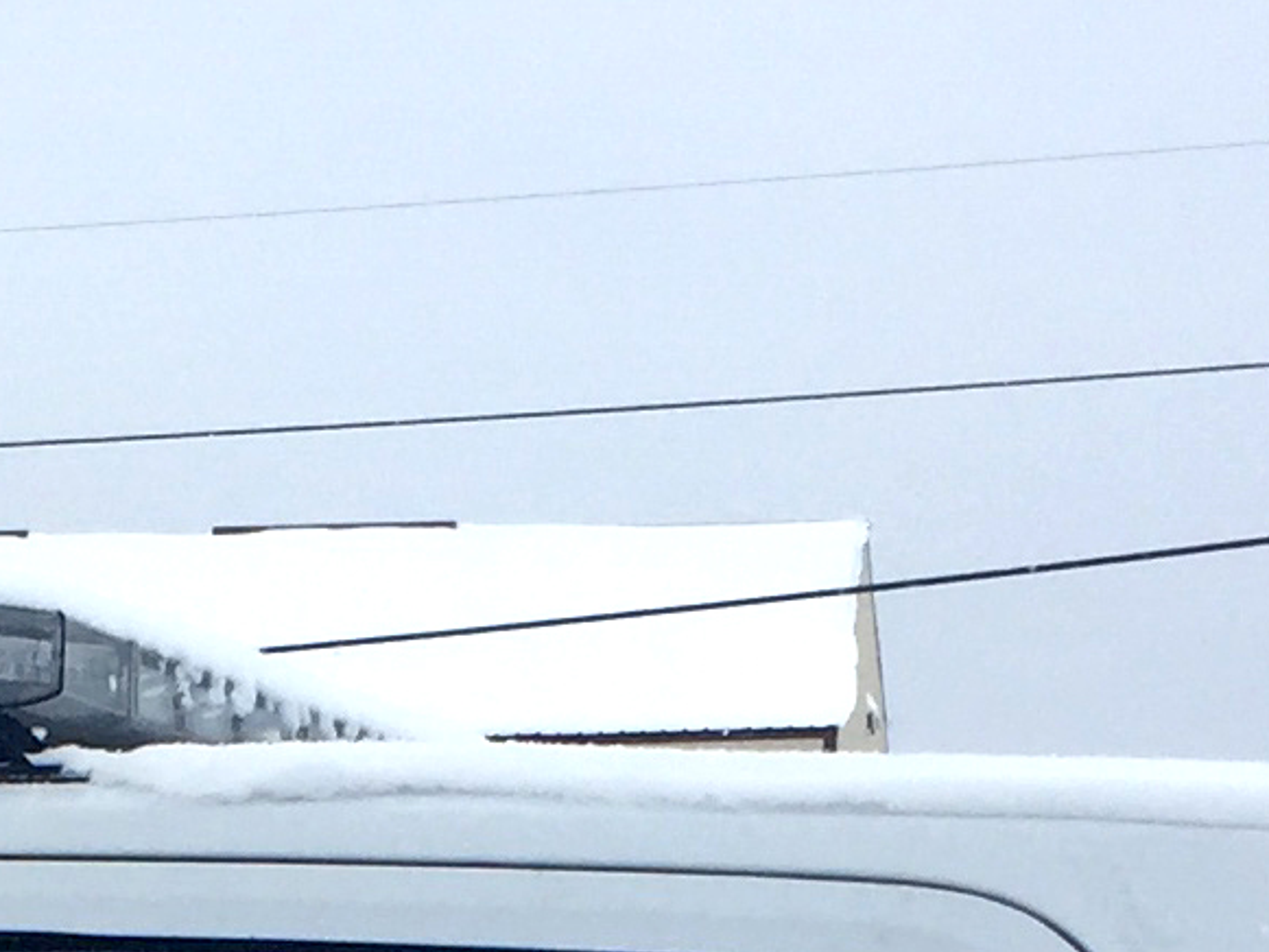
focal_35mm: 163
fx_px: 5977
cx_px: 7
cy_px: 1932
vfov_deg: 8.6
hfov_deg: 12.0
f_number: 2.2
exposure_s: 1/1163
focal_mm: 4.15
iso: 32
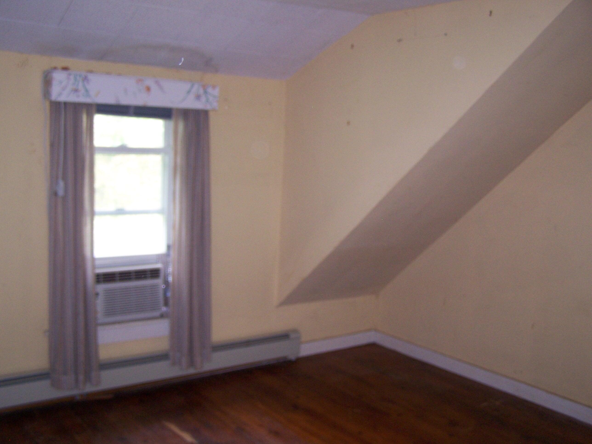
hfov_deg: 49.0
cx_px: 296
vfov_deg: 37.7
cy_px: 222
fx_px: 650
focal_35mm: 38
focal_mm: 6.3
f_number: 2.8
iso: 140
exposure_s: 1/60
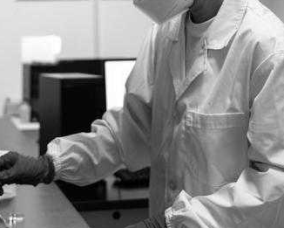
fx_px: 698
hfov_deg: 22.5
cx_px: 32
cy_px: 64
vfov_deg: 18.4
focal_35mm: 83
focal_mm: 40
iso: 1250
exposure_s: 1/50
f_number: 4
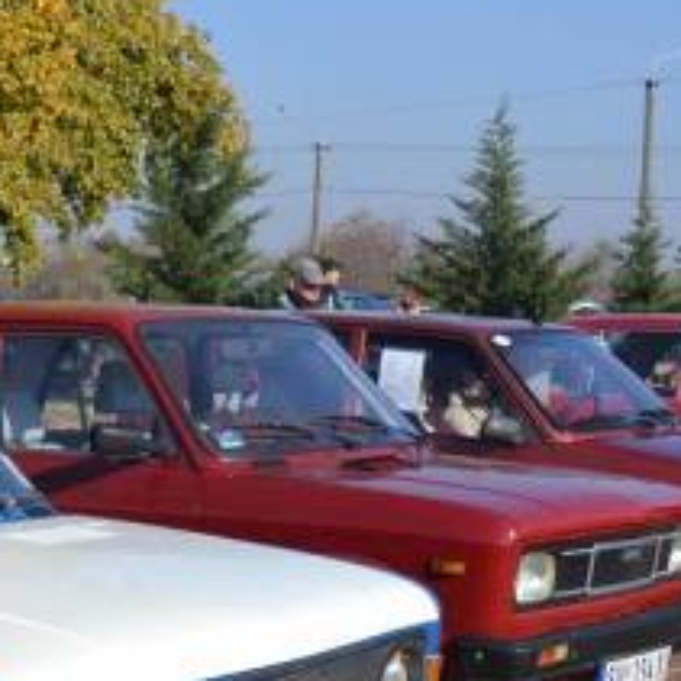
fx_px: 1936
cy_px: 512
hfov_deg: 19.6
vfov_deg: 19.8
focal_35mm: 87
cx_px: 77
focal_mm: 18
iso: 100
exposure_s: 1/250
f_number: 8
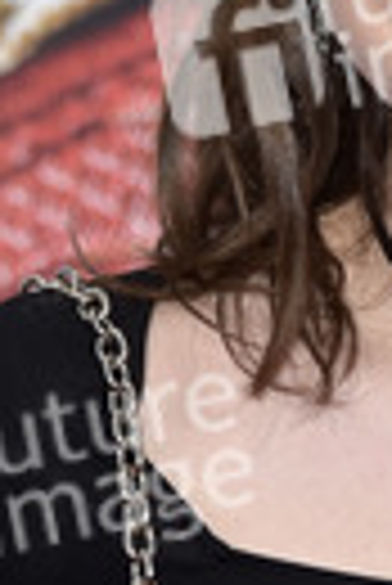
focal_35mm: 647
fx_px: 10539
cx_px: 516
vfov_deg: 3.2
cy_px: 256
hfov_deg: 2.1
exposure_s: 1/250
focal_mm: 210
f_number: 6.3
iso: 320
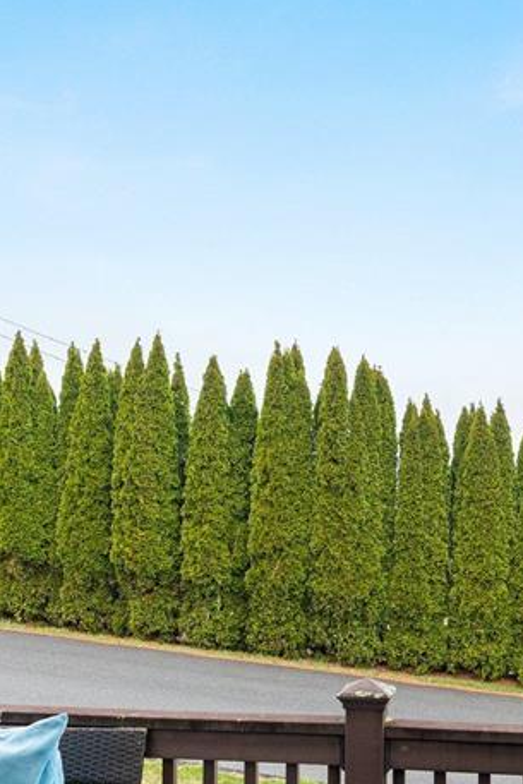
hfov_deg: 34.5
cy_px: 529
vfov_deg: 49.7
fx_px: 827
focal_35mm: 38
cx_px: 381
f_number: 7.1
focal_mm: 16
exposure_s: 1/125
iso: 320
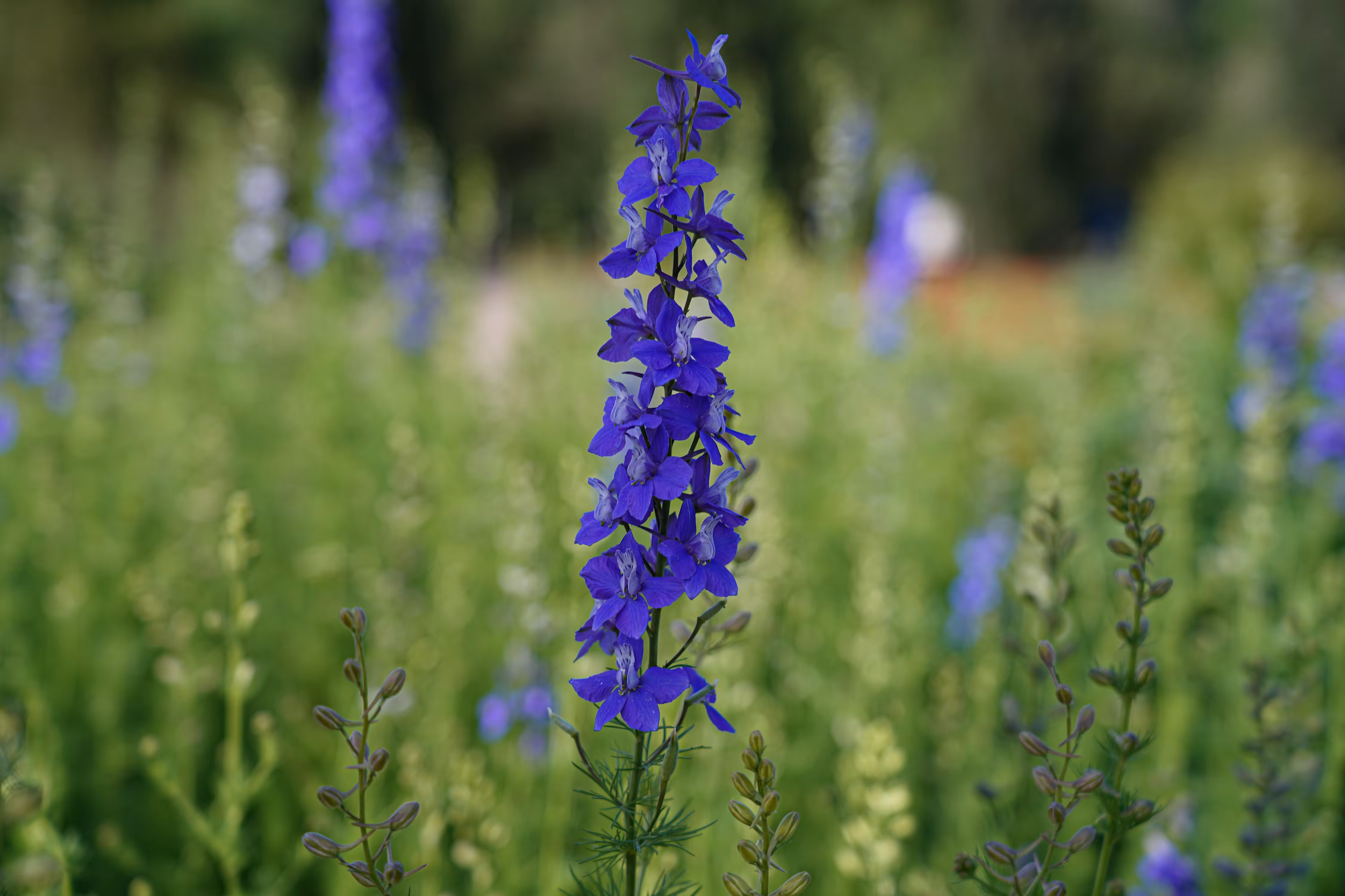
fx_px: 2354
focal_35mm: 63
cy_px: 448
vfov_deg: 21.6
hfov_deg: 31.9
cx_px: 672
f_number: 4
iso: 50
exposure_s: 1/200
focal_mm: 63
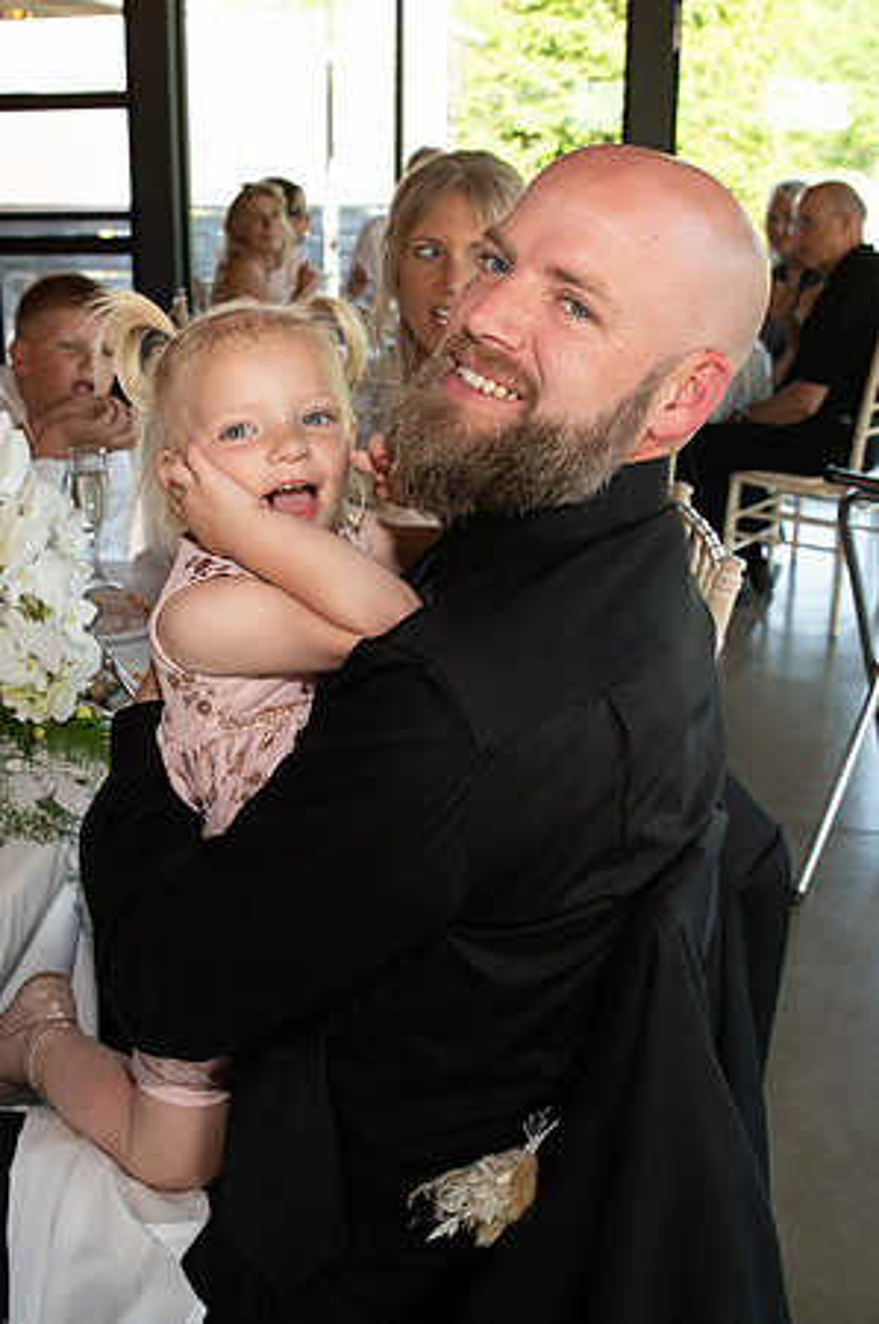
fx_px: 1400
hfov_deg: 34.7
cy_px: 623
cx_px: 356
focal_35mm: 38
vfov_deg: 50.5
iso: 200
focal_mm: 24
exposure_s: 1/80
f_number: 4.5
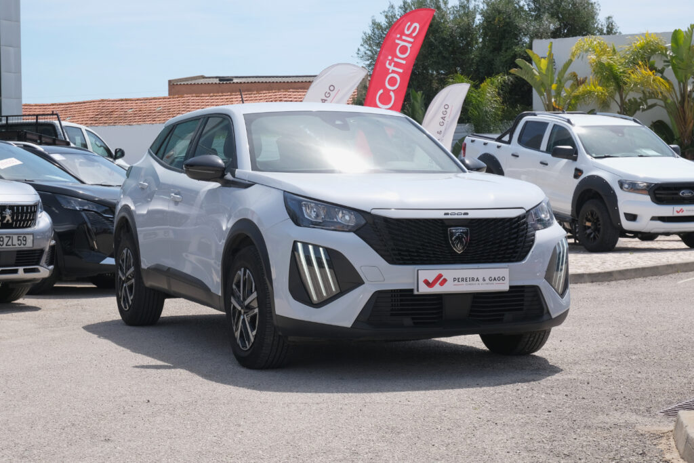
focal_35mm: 67
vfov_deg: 20.3
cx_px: 347
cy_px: 232
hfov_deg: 30.1
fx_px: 1292
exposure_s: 1/250
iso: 160
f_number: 9
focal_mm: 44.5
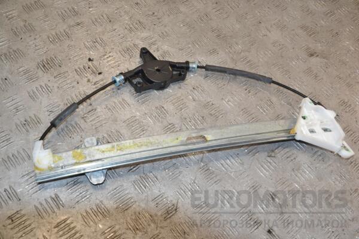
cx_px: 180
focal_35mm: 42
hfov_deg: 46.4
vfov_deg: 31.9
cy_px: 120
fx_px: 419
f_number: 9
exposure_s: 1/200
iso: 800
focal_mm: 28
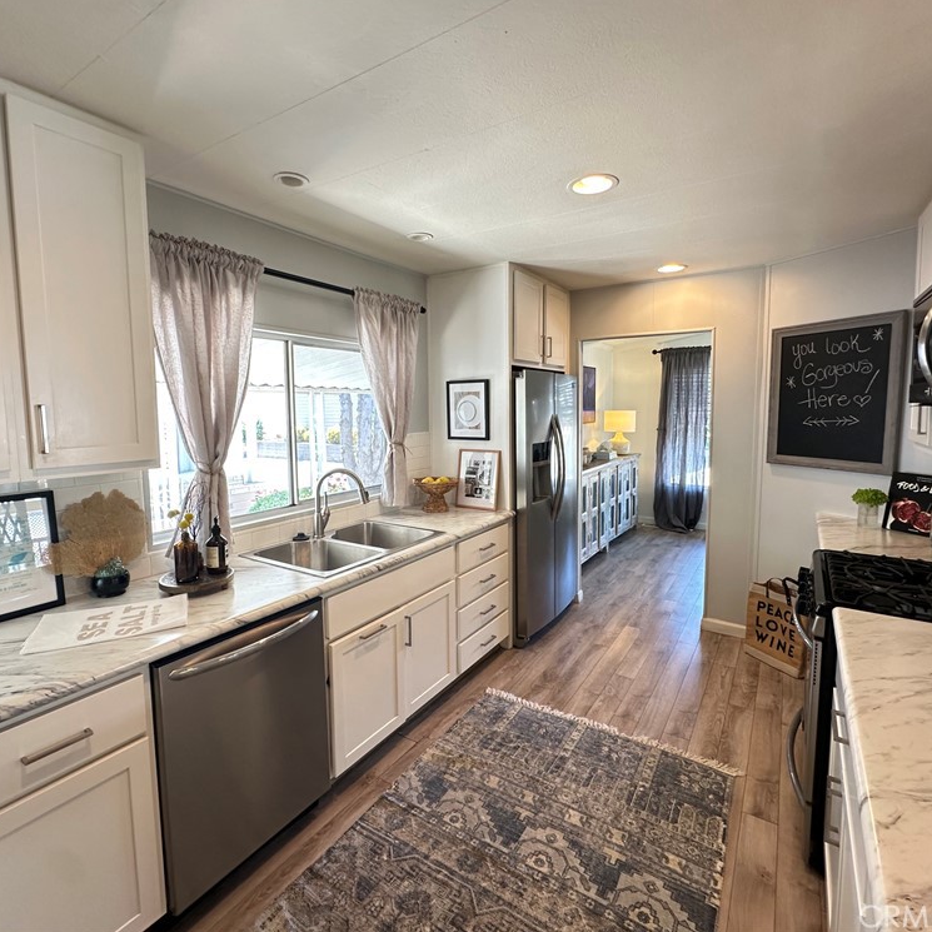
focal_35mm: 17
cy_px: 454
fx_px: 518
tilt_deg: -4.6
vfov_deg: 84.0
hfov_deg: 83.9
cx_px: 443
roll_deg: +0.0
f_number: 2.2
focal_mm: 2.22
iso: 200
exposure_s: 1/60
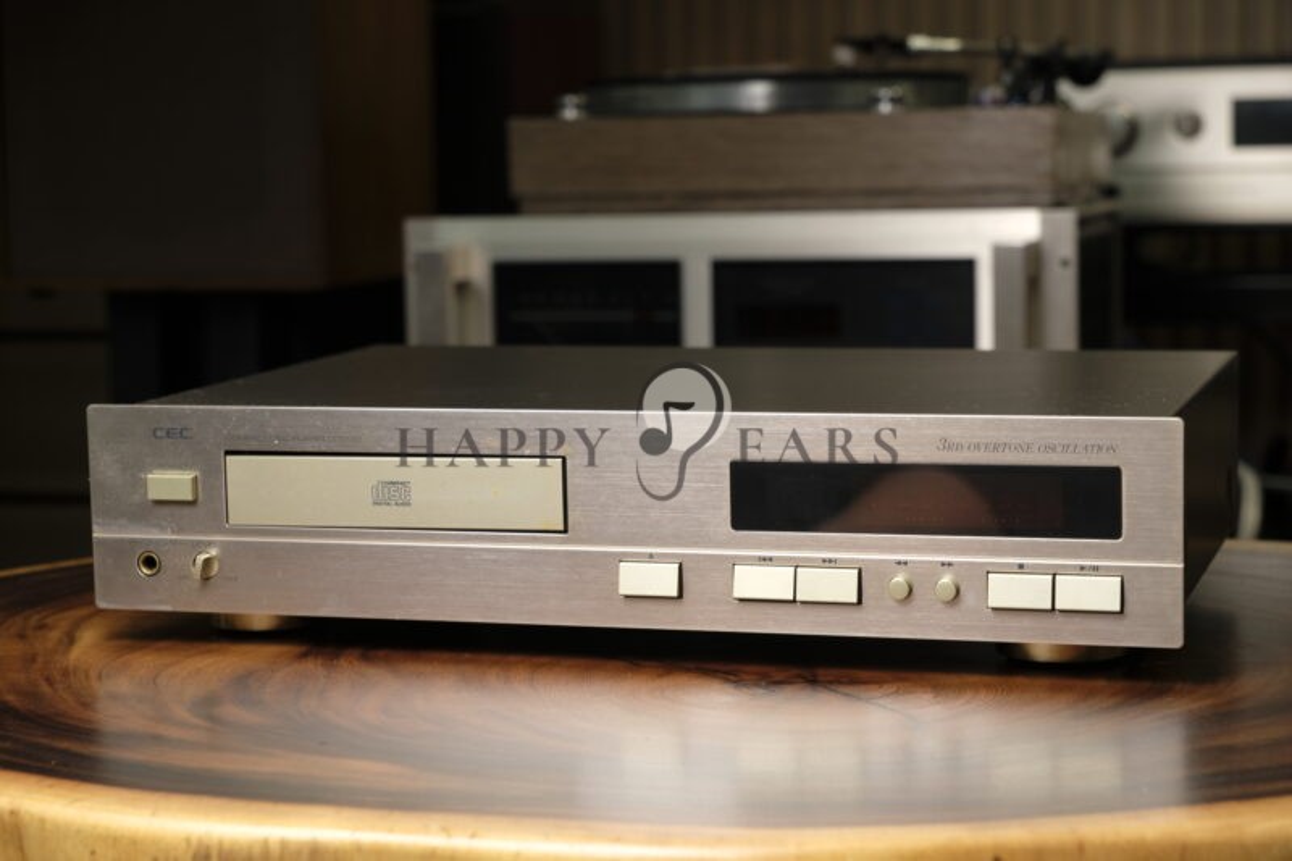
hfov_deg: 27.0
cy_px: 430
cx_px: 646
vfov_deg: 18.2
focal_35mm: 75
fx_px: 2691
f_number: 5
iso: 320
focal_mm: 50
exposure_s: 1/8
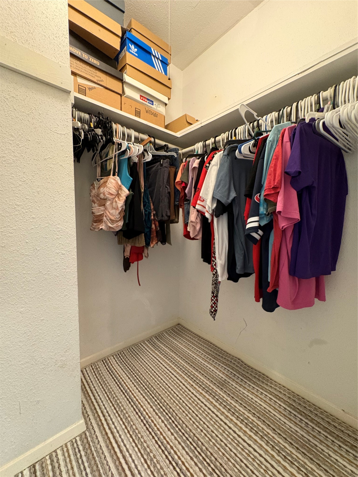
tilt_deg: -4.0
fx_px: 193
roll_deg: -1.0
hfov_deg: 85.7
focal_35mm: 14
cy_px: 238
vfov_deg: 102.1
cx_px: 179
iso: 640
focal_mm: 2.22
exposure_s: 1/60
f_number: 2.2
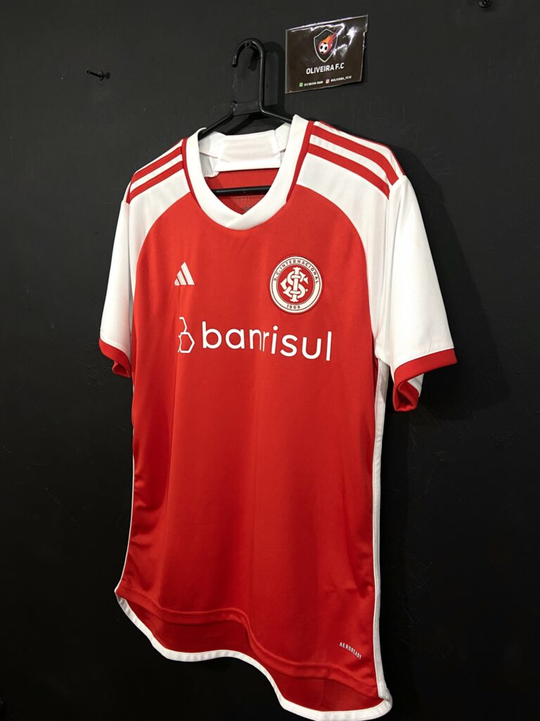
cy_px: 360
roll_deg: -1.0
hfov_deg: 53.1
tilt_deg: -7.9
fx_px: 541
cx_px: 270
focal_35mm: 26
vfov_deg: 67.3
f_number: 1.8
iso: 125
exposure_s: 1/60
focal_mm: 4.25
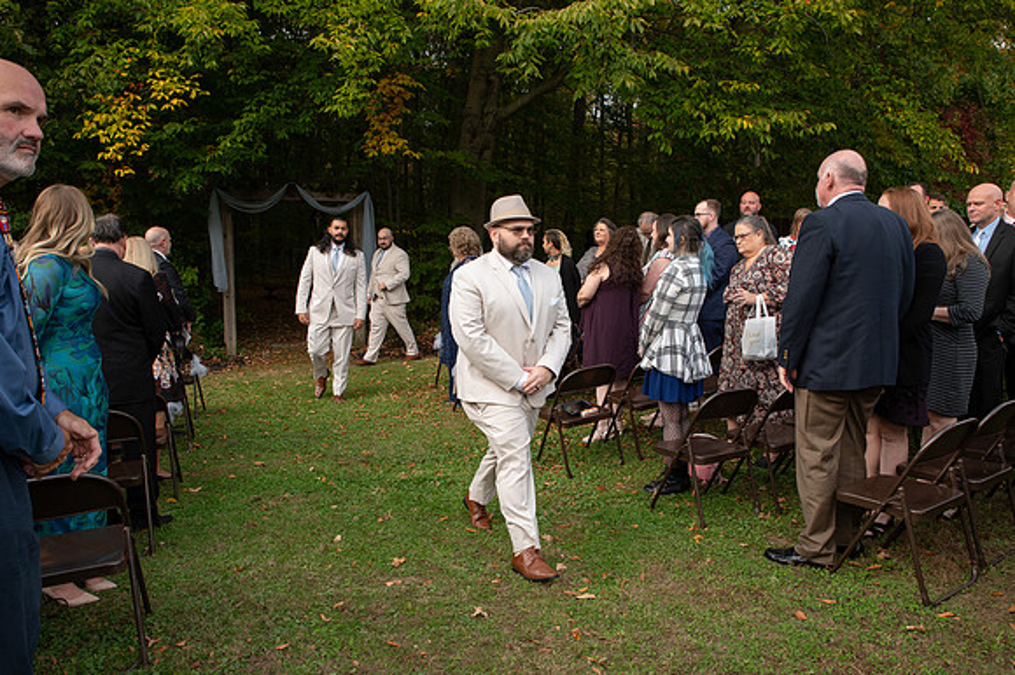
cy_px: 338
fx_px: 734
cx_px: 508
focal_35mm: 26
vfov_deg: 49.4
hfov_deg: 69.3
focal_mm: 24
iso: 400
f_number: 6.3
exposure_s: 1/200
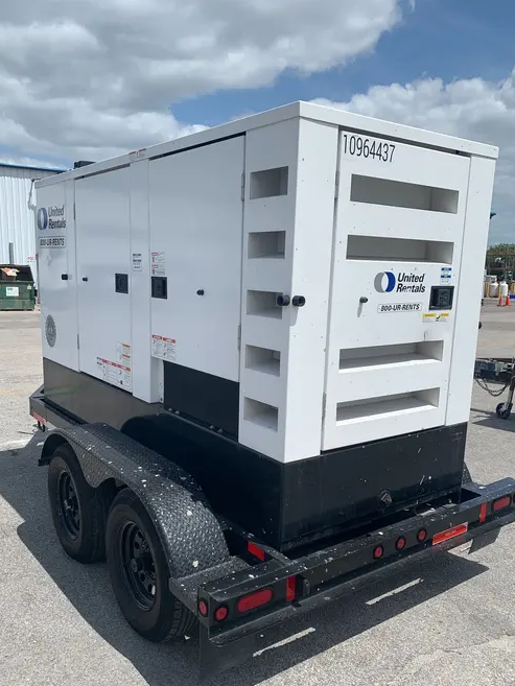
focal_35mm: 29
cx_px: 239
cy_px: 382
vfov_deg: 61.5
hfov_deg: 48.2
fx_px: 575
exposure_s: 1/4274
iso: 25
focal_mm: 4.25
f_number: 1.8
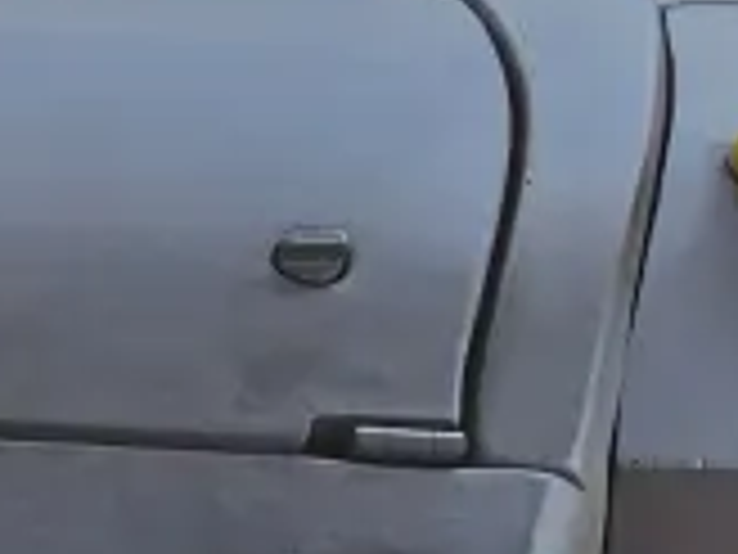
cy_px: 734
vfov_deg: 14.8
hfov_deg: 14.9
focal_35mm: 95
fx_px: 2025
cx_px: -922
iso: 50
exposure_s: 1/504
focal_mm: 2.2
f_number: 2.2
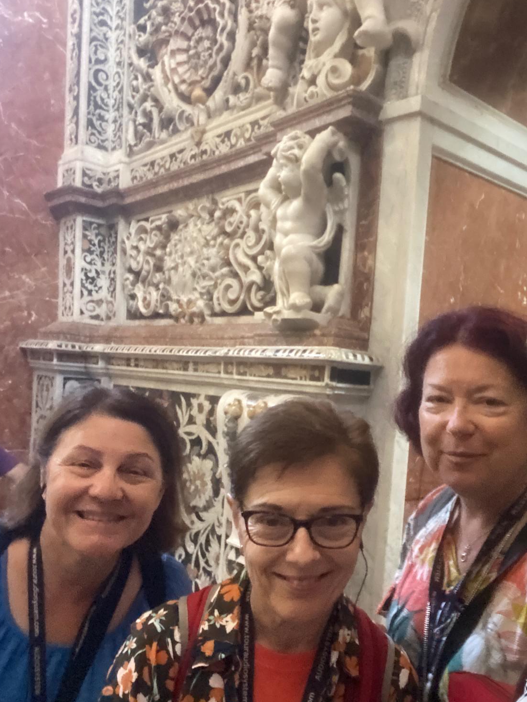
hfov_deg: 43.5
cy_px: 408
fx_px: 650
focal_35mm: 32
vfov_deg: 56.5
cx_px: 352
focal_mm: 2.71
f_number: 2.2
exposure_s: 1/15
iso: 1600
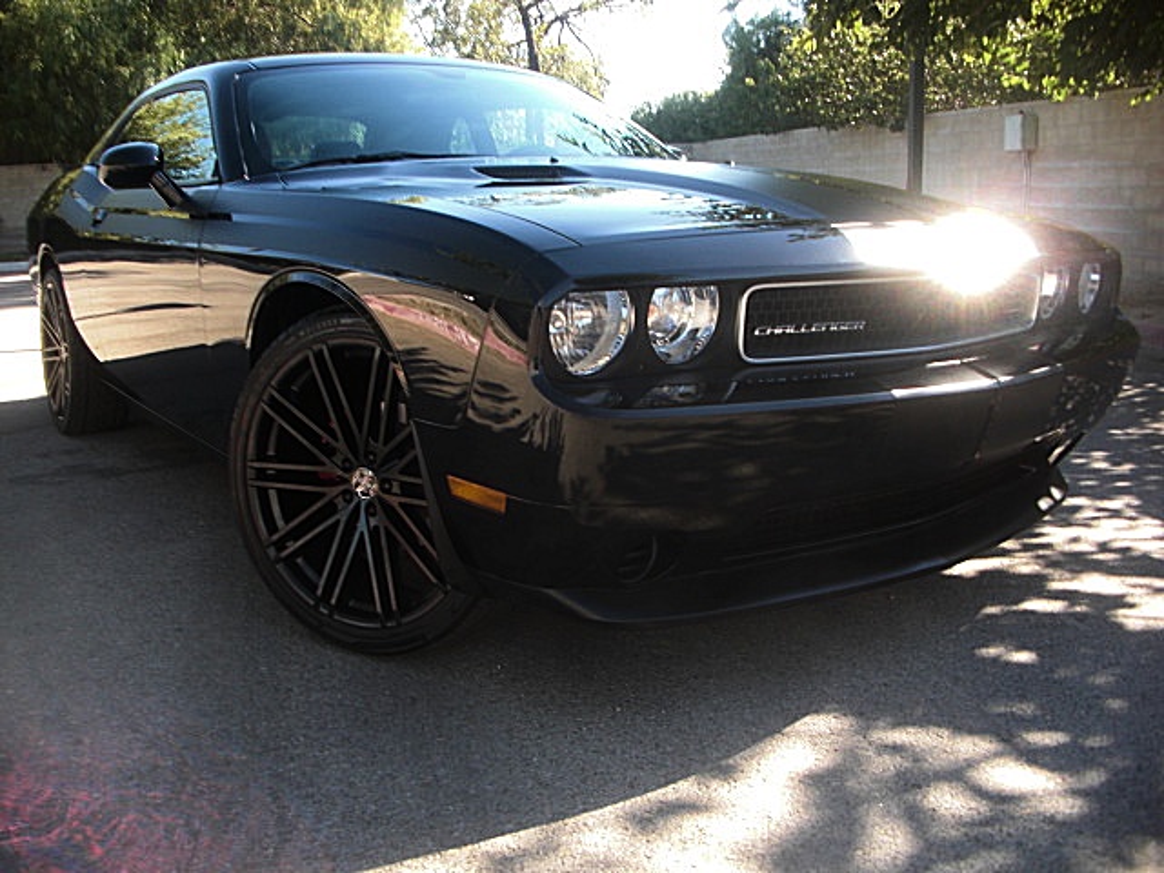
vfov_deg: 39.7
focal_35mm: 36
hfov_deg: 51.4
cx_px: 582
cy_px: 436
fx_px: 1211
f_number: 2.8
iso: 50
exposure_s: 1/100
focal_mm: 6.3
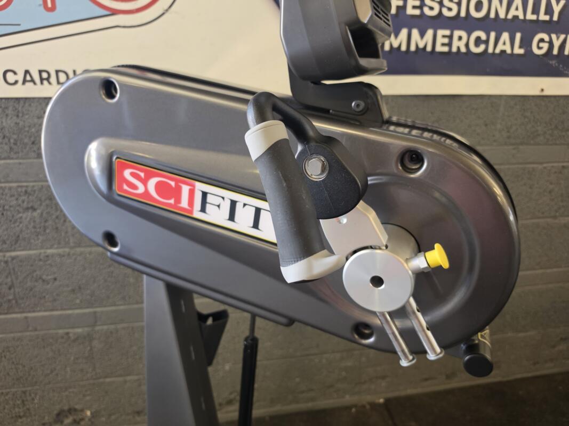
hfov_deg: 73.9
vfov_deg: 58.9
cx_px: 284
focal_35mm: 23
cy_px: 213
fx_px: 378
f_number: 1.4
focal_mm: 6.5
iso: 320
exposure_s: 1/120
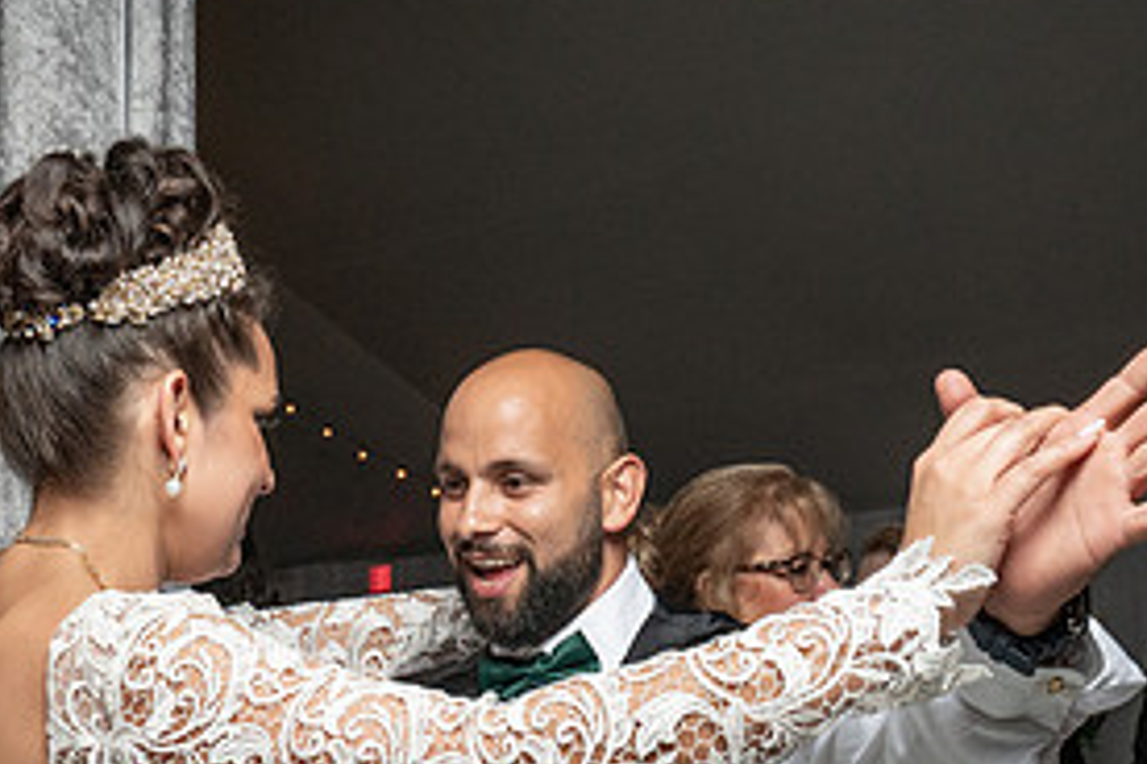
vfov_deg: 23.4
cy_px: 712
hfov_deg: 35.3
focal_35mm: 56
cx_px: 394
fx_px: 1784
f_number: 5.6
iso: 2000
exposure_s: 1/250
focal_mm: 21
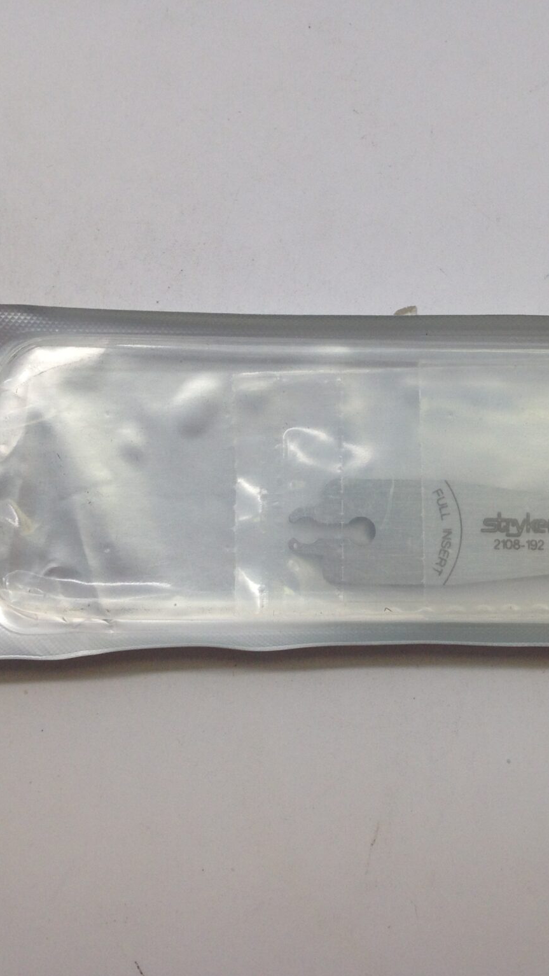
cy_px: 488
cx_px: 395
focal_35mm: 48
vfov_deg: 42.9
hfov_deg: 24.7
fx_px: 1242
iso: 50
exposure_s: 1/60
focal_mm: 4.12
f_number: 2.4
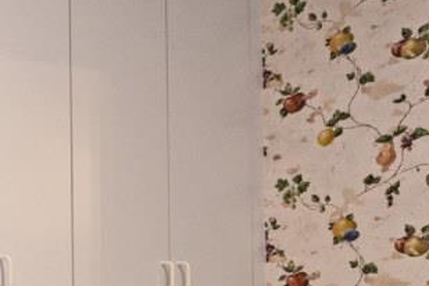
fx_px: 810
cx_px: -336
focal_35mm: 68
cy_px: 333
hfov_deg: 20.8
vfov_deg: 19.0
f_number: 4
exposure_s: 1/60
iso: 320
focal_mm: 14
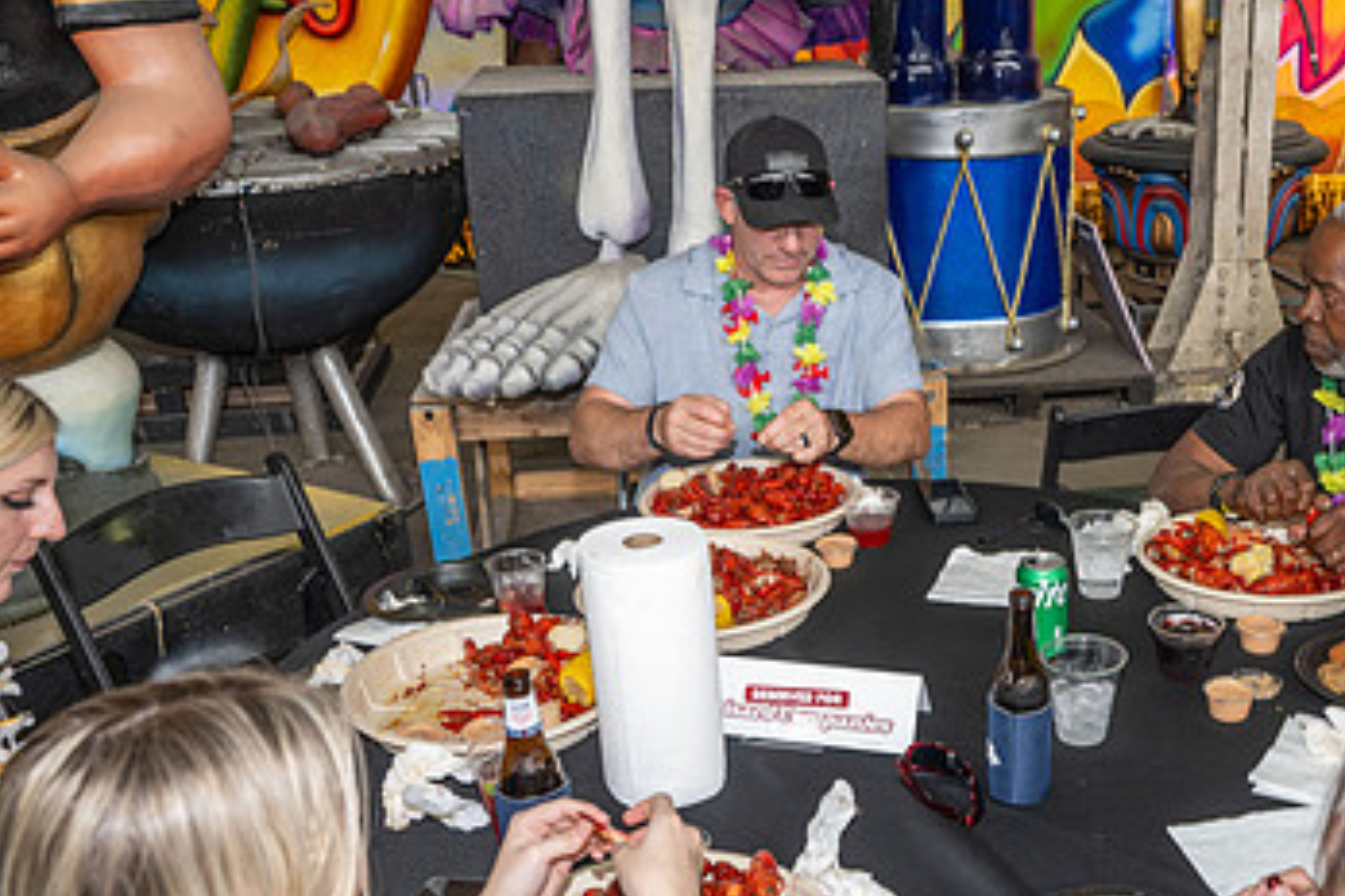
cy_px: 523
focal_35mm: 40
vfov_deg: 33.3
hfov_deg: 47.6
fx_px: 1494
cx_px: 908
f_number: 4
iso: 180
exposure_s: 1/60
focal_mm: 24
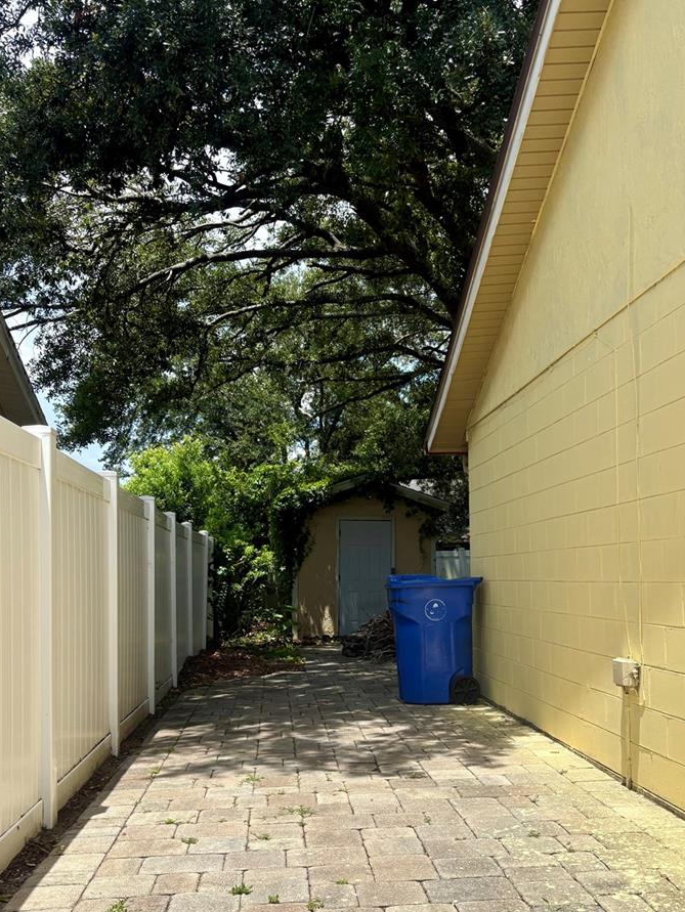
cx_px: 384
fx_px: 923
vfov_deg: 52.2
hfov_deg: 40.7
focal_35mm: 35
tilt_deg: +2.8
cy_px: 549
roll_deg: +0.4
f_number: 1.6
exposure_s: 1/3448
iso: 50
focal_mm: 5.96
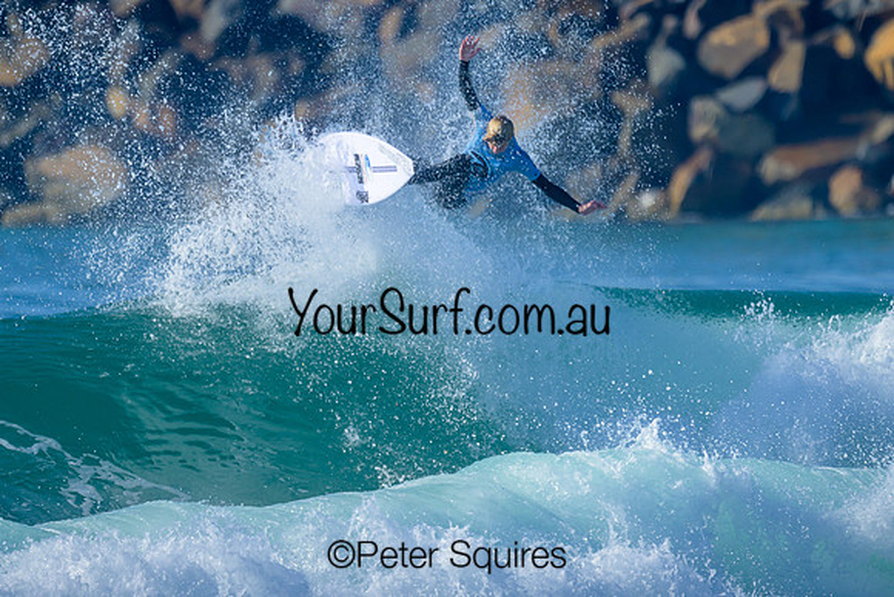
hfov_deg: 1.9
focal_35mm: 1098
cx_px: 403
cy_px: 263
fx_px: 27276
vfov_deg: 1.3
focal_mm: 800
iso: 360
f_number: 6.3
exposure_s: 1/2000
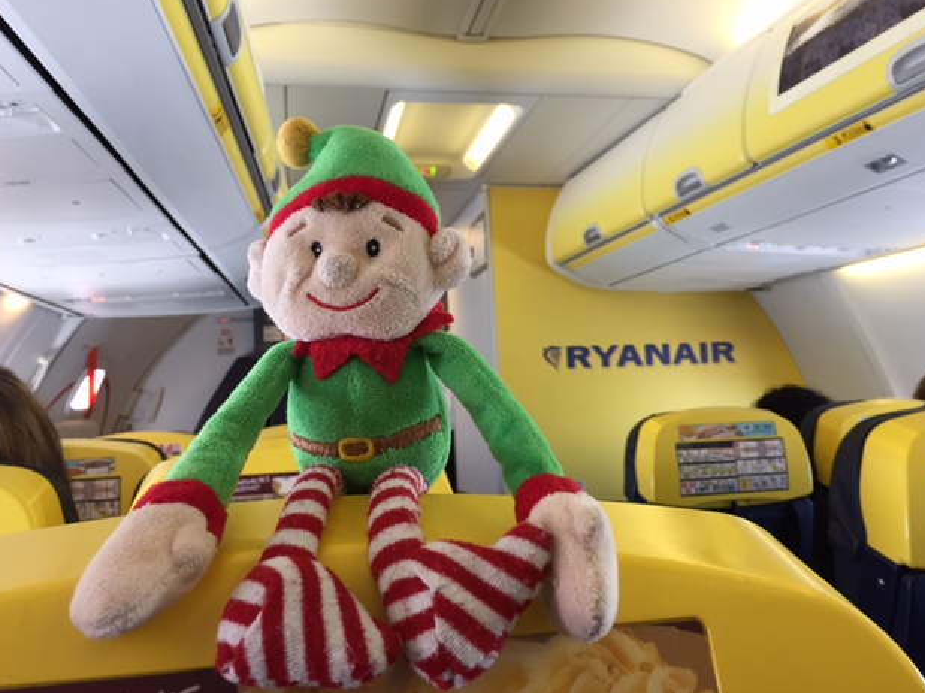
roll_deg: +2.5
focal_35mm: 30
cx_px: 466
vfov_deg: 46.8
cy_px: 339
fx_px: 801
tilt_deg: +6.2
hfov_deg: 60.0
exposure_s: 1/30
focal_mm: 4.15
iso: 32
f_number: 2.2
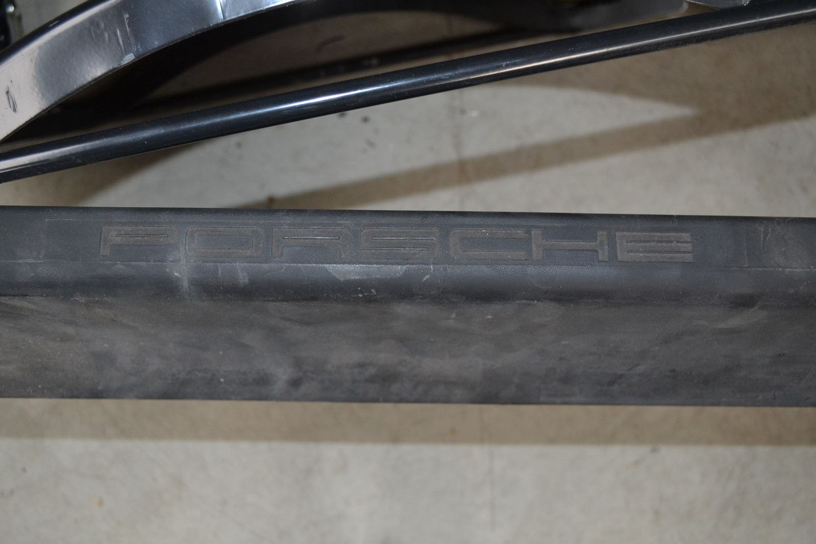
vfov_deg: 34.2
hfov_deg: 49.5
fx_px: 884
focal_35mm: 39
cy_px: 272
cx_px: 408
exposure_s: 1/60
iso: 720
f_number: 4.2
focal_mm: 26
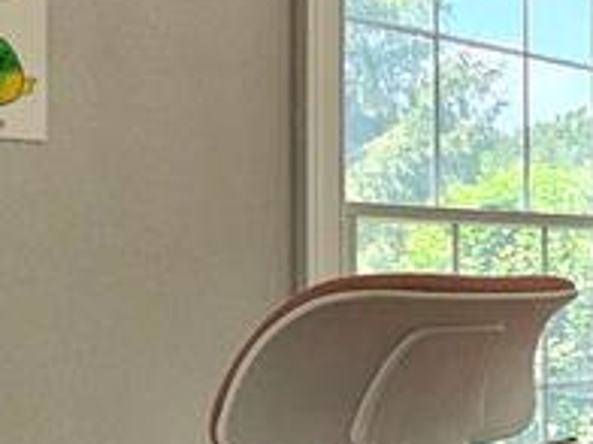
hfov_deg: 21.5
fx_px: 1165
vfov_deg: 21.6
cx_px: 992
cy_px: 248
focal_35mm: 68
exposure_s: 1/370
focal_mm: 2.2
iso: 250
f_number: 2.2
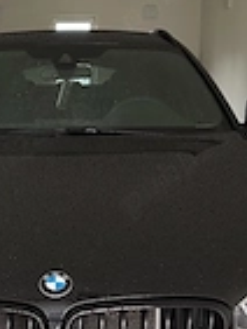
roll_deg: +0.4
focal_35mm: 68
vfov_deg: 28.5
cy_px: 184
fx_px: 646
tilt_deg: -11.4
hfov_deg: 21.5
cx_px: 61
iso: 1000
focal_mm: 6.86
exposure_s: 1/41
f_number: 1.78
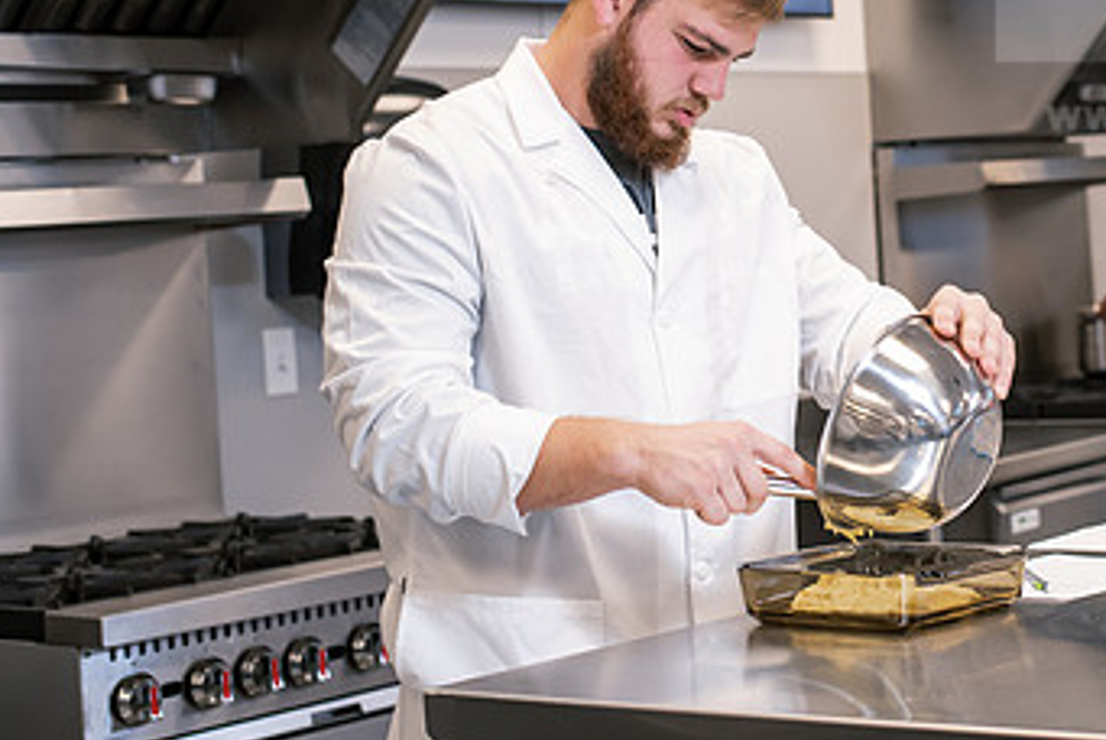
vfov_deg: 16.0
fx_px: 2614
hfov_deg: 23.5
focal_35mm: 85
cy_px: 183
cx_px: 898
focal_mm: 50
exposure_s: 1/200
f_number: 3.5
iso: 800
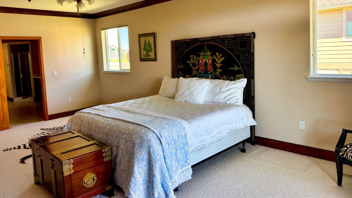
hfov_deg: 69.8
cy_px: 72
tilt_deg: -4.4
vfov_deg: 42.5
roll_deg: +3.3
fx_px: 252
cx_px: 172
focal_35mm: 27
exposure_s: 1/121
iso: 125
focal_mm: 6.76
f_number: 1.78
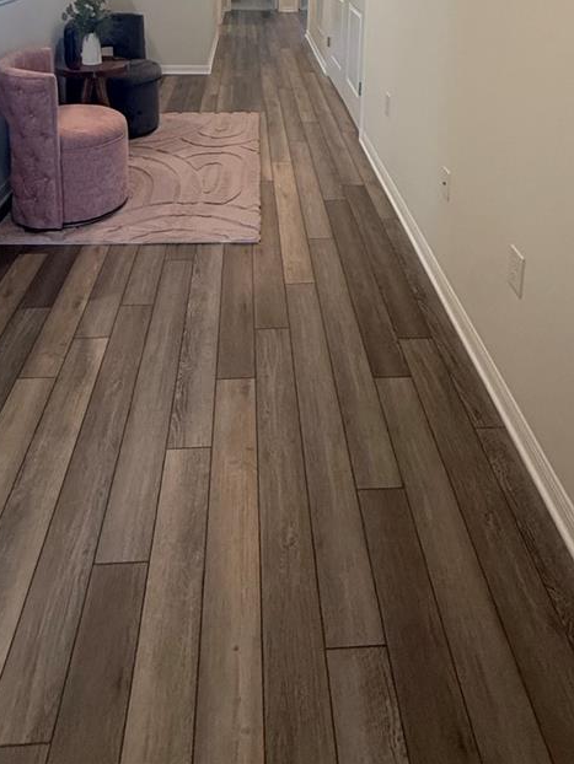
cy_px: 28
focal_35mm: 27
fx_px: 597
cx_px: 283
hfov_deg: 51.4
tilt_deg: -10.0
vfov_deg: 53.7
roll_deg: -1.1
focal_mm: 2.22
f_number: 2.2
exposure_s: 1/120
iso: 320
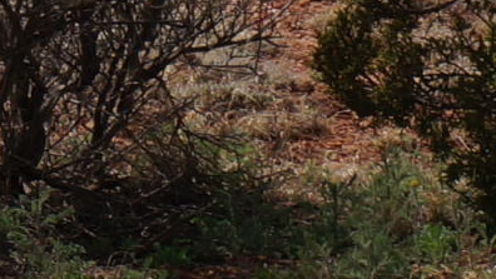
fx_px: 5156
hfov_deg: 5.2
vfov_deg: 3.1
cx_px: -1036
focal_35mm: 392
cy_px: -240
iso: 100
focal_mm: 33
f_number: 13
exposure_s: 1/250
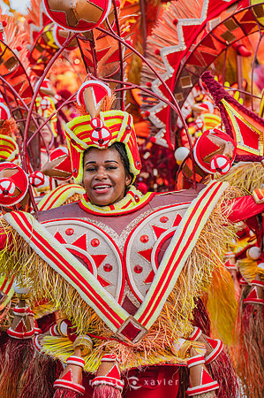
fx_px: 1102
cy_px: 199
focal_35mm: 100
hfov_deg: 13.7
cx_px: 132
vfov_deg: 20.4
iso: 640
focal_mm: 100
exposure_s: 1/1600
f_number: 5.6
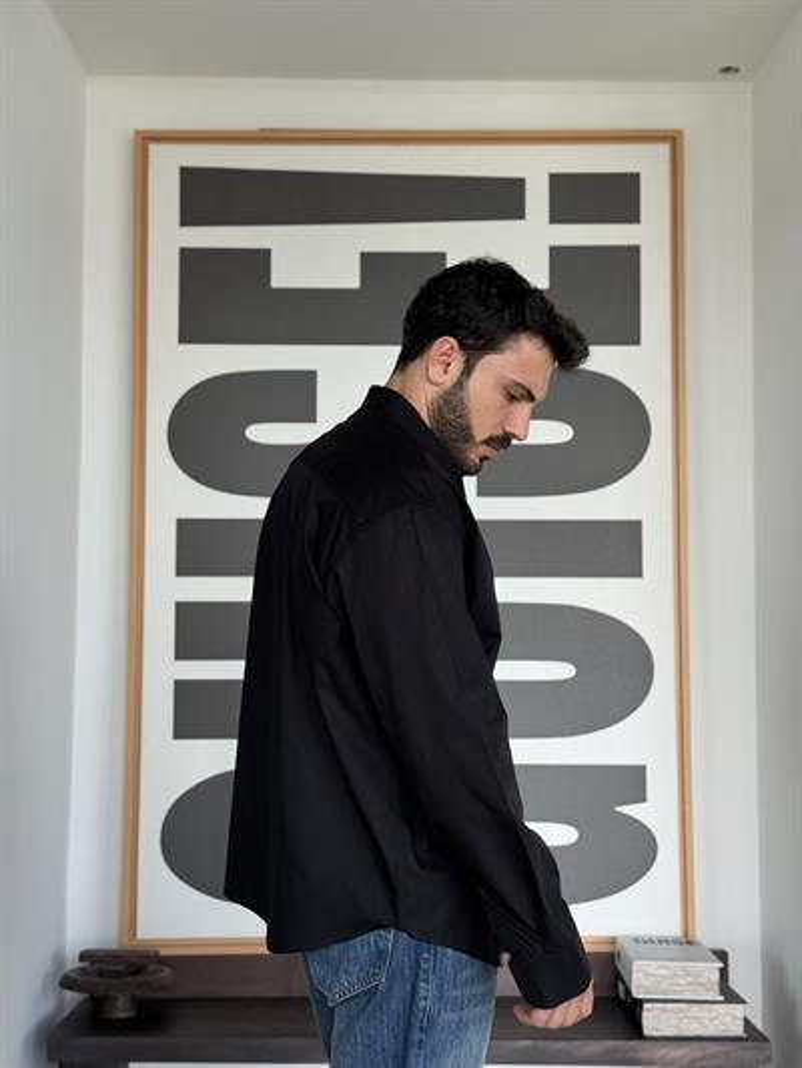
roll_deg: -0.5
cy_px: 534
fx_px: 1482
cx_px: 401
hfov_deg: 30.3
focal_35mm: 48
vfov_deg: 39.6
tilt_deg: +4.2
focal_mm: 6.76
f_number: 1.78
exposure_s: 1/201
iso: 100
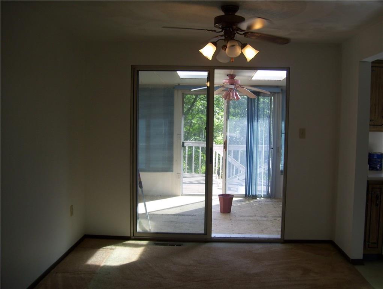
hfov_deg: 51.3
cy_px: 144
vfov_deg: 39.7
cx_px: 192
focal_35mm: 36
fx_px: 399
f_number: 2.7
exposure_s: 1/80
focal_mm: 6
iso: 80
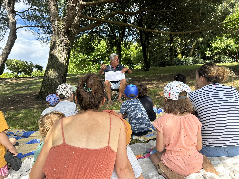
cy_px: 90
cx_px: 120
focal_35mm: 26
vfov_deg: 53.1
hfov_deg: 67.3
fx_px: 180
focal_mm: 5.7
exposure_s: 1/1377
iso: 50
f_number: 1.5
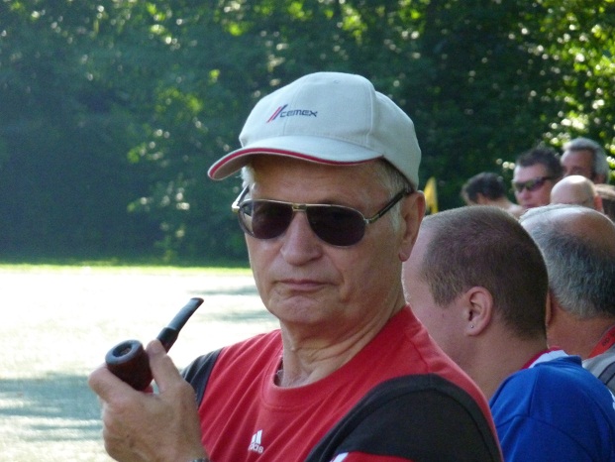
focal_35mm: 300
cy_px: 231
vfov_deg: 5.0
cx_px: 308
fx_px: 5331
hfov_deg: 6.6
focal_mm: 49.2
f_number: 4.9
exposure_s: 1/500
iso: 640
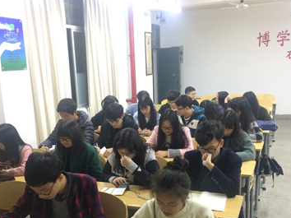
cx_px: 141
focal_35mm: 41
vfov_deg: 34.9
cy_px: 139
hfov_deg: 45.8
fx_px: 344
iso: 320
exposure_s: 1/33
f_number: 2.2
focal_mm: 4.15
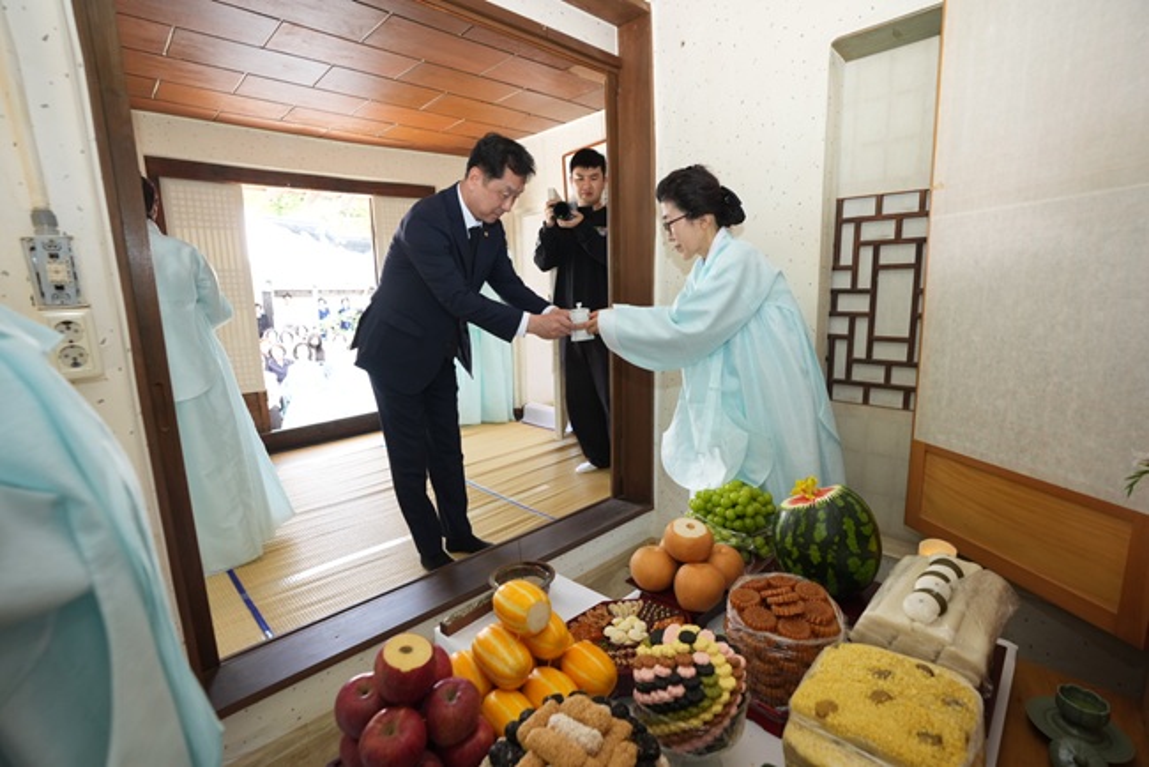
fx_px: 511
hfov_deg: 96.7
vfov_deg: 73.8
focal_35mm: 16
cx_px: 574
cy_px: 384
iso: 800
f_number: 4
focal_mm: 16
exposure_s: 1/160
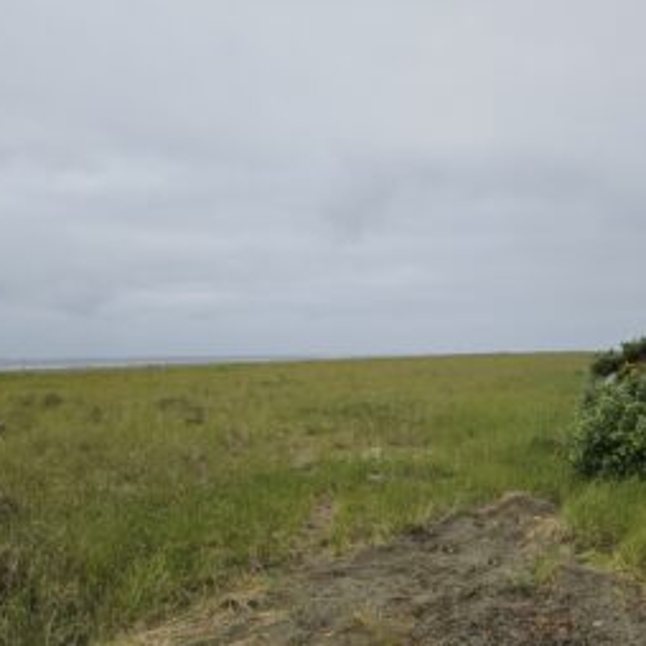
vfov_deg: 51.0
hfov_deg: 50.7
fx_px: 676
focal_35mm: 32
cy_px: 356
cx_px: 392
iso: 25
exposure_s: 1/305
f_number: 1.8
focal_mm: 5.4
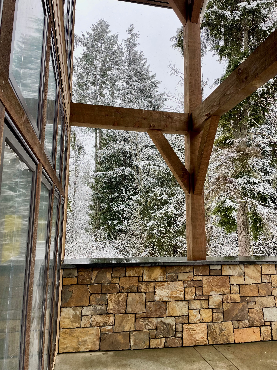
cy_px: 185
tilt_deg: +7.2
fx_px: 277
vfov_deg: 67.3
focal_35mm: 26
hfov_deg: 53.1
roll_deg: +0.1
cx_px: 138
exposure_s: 1/206
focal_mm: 4.2
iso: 32
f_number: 1.6
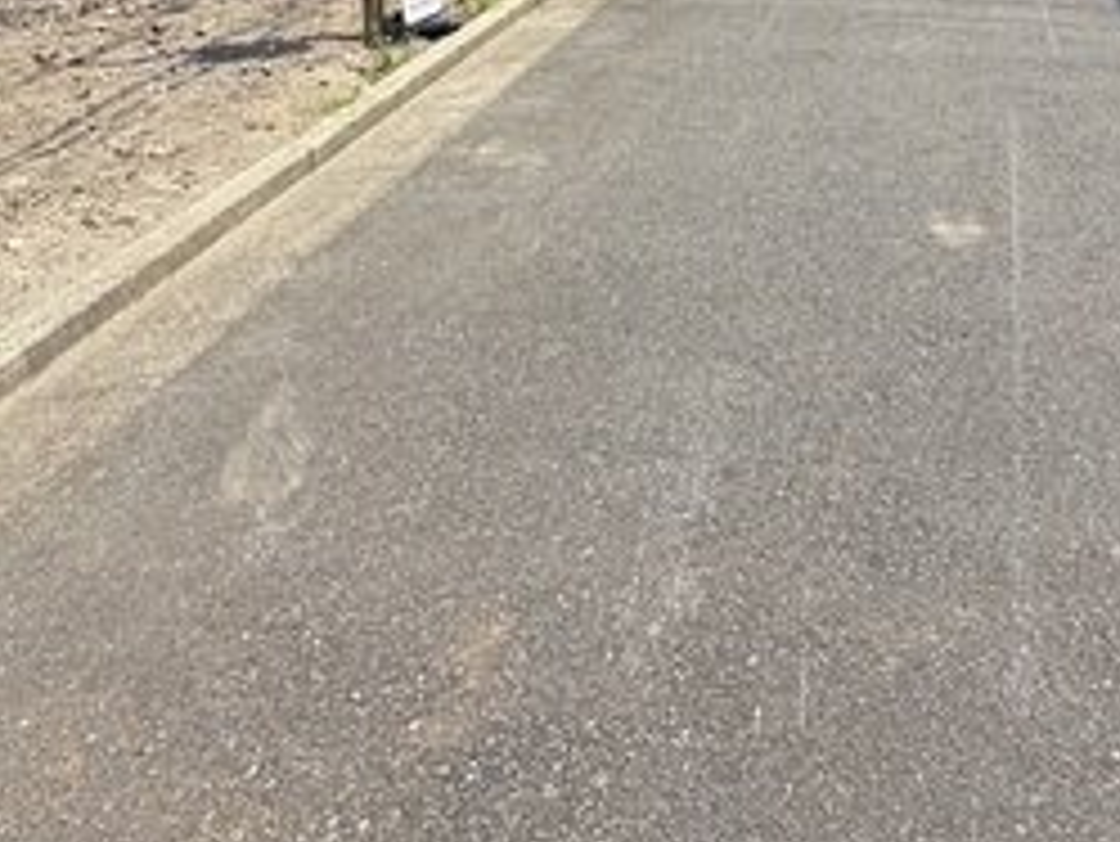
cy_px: -221
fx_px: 1165
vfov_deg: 31.6
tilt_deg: -3.2
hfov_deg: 50.7
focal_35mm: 36
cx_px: 715
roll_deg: +1.6
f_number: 2.2
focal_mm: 2.22
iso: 40
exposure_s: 1/770
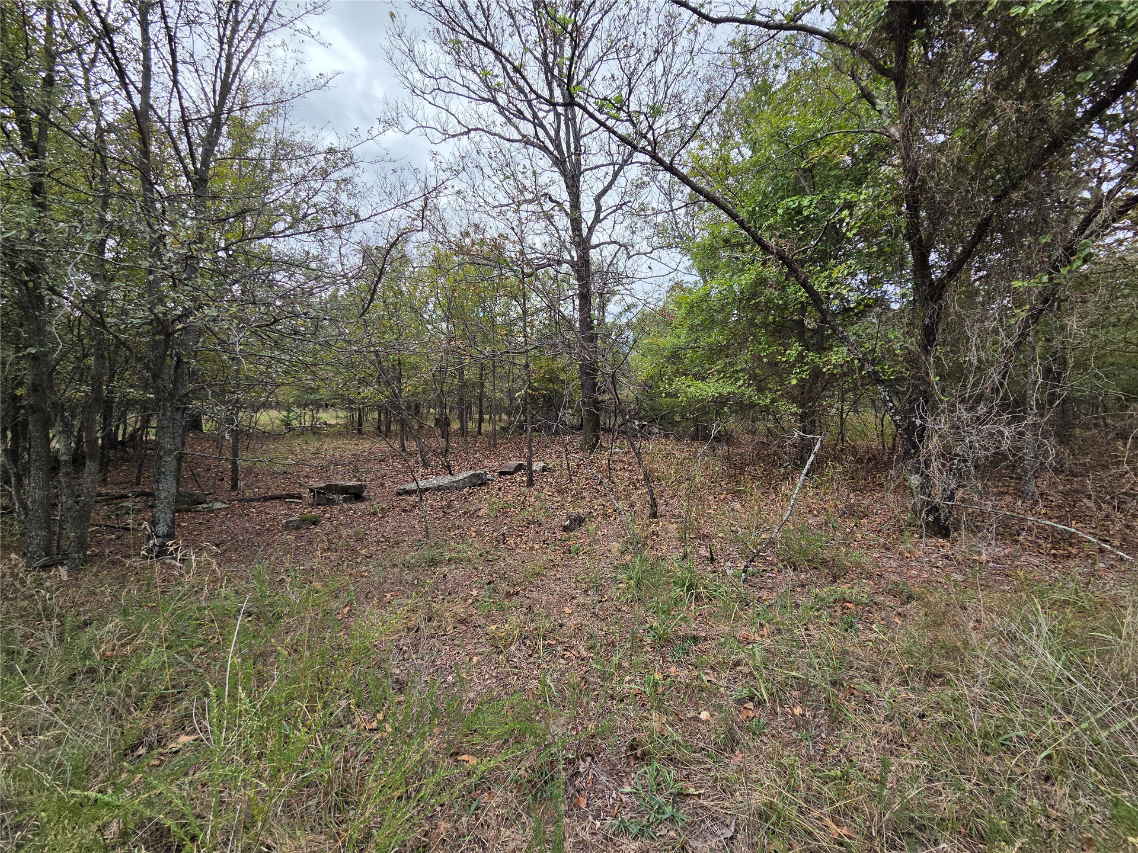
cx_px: 569
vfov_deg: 89.9
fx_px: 427
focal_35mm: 13
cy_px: 426
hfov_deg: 106.2
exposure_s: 1/2686
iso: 100
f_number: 2.2
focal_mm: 2.2
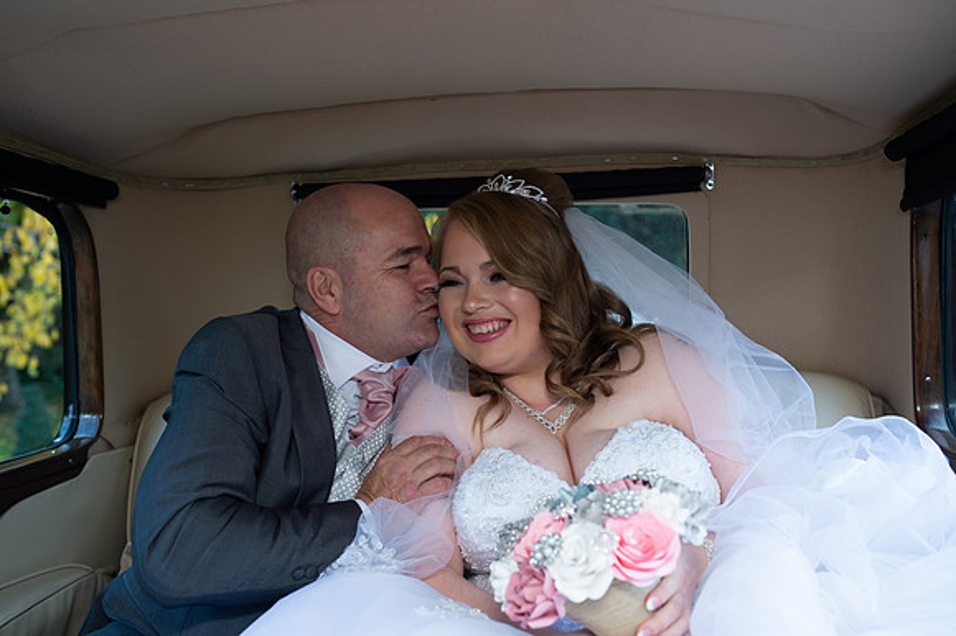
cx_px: 478
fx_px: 929
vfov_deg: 37.8
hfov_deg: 54.5
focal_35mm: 35
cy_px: 318
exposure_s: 1/160
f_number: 4
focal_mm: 35
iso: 200
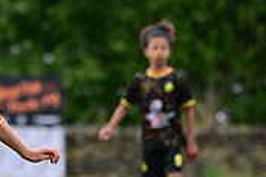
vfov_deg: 2.8
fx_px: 3687
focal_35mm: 499
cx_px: 14
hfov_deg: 4.1
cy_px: 179
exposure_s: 1/2000
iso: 400
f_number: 2.8
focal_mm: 150
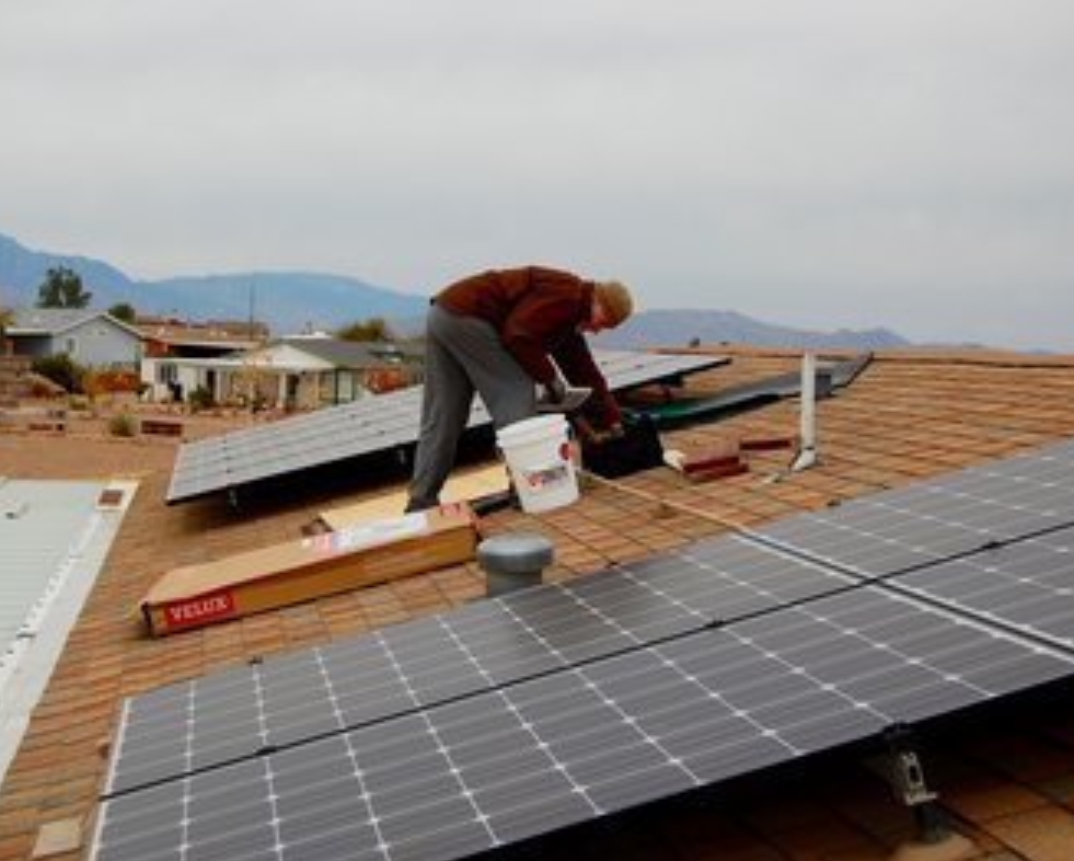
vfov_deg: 27.6
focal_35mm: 55
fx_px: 1749
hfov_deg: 34.1
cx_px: 516
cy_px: 430
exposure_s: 1/125
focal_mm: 32
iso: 200
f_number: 5.6
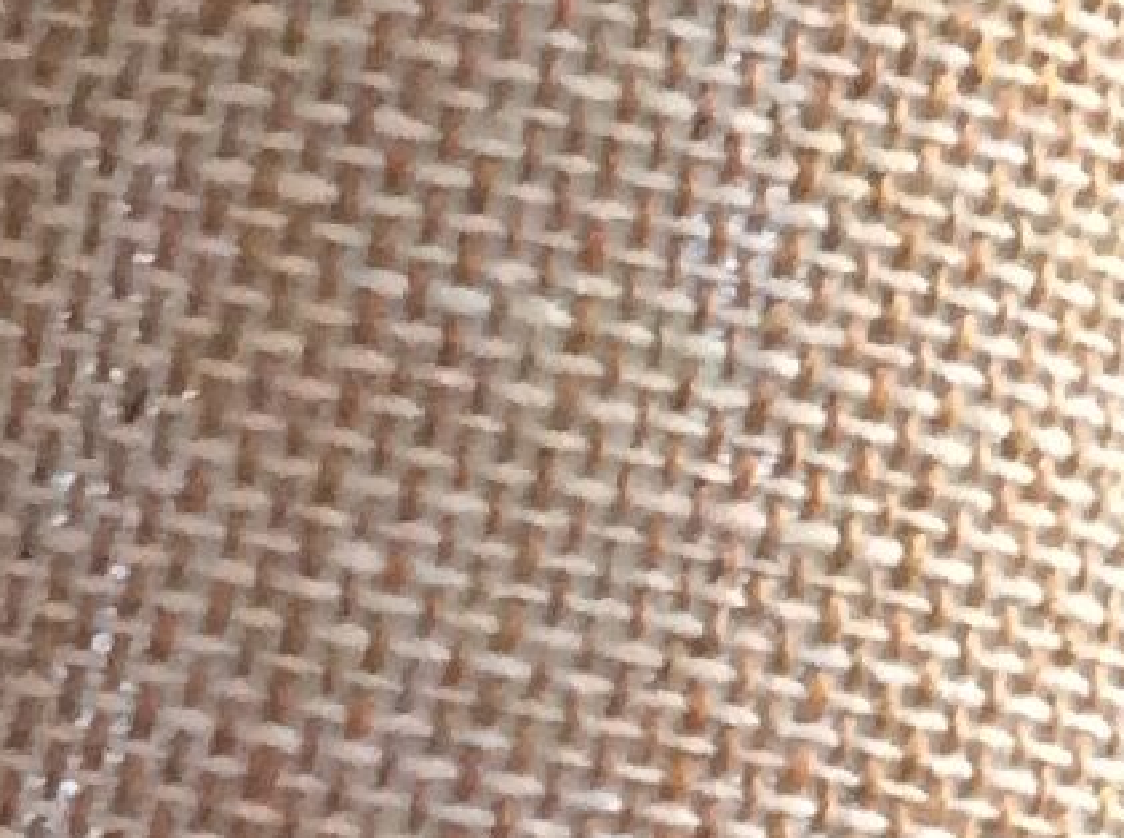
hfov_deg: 9.8
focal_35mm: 197
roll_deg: +0.4
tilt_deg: -11.8
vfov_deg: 7.3
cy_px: 1473
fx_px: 6384
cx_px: -438
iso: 320
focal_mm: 3.3
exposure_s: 1/25
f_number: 2.4
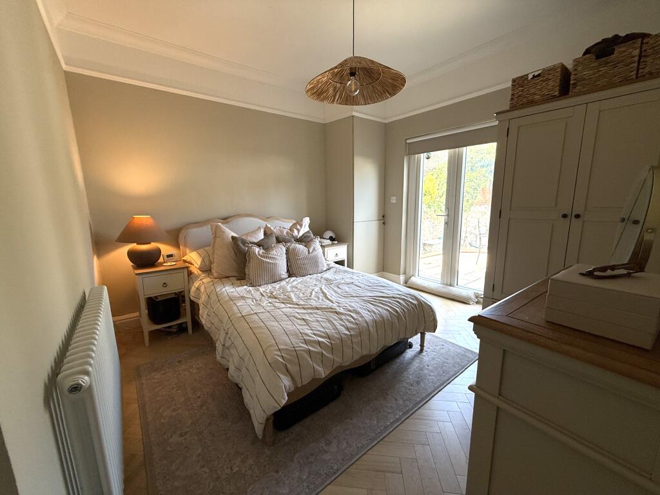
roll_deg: +0.3
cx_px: 330
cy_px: 248
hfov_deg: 102.1
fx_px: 267
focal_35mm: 14
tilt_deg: -10.2
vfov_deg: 85.7
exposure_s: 1/100
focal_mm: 2.22
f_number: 2.2
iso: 64
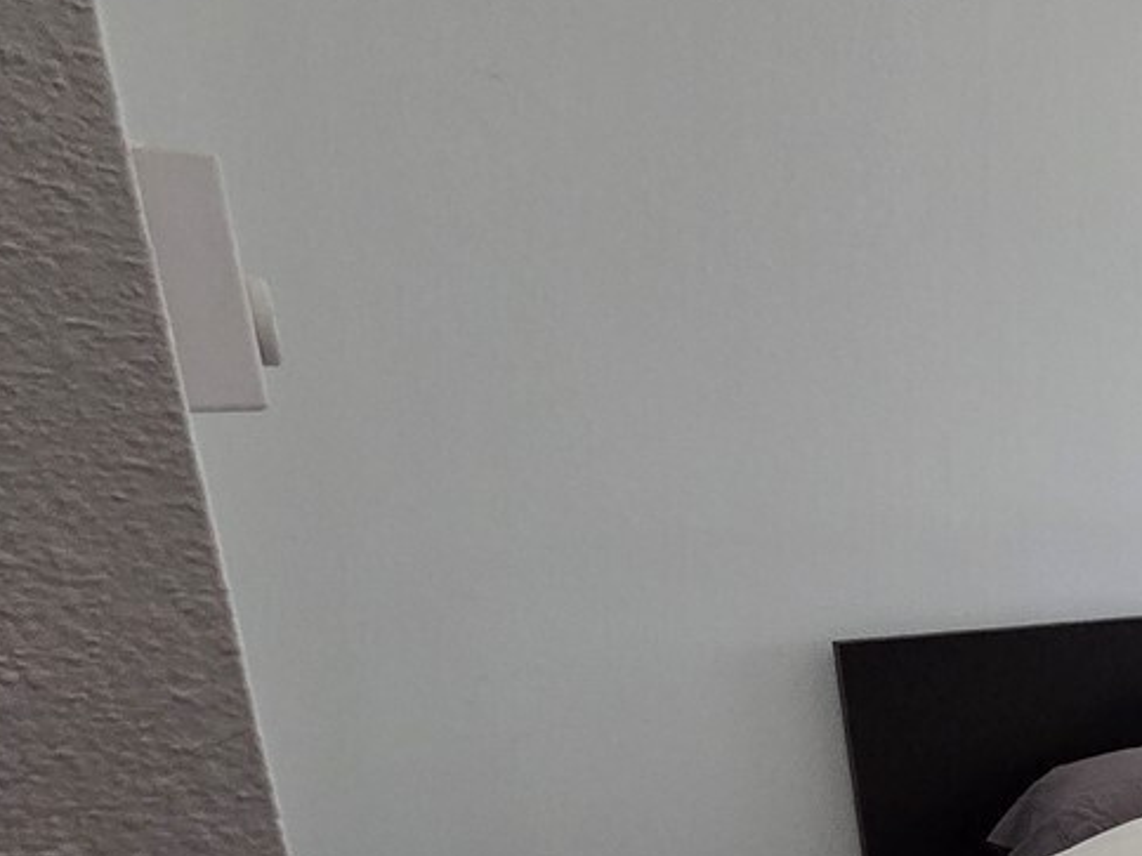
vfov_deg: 31.9
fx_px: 1419
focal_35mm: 43
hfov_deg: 26.4
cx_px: 1829
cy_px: 776
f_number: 2.2
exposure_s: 1/120
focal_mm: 2.2
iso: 250
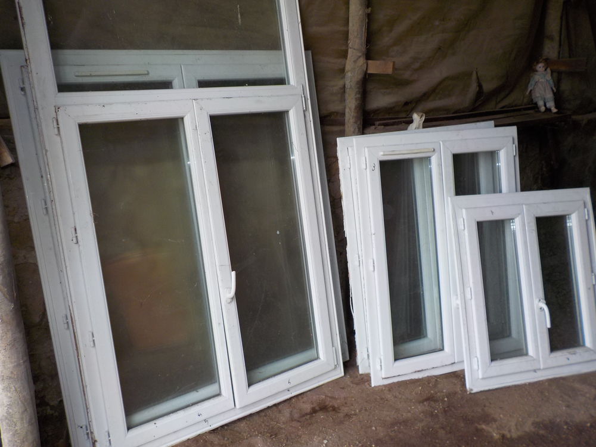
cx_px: 298
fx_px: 517
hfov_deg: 60.0
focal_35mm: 30
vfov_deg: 46.8
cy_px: 224
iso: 125
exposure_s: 1/80
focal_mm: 4.1
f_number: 3.3
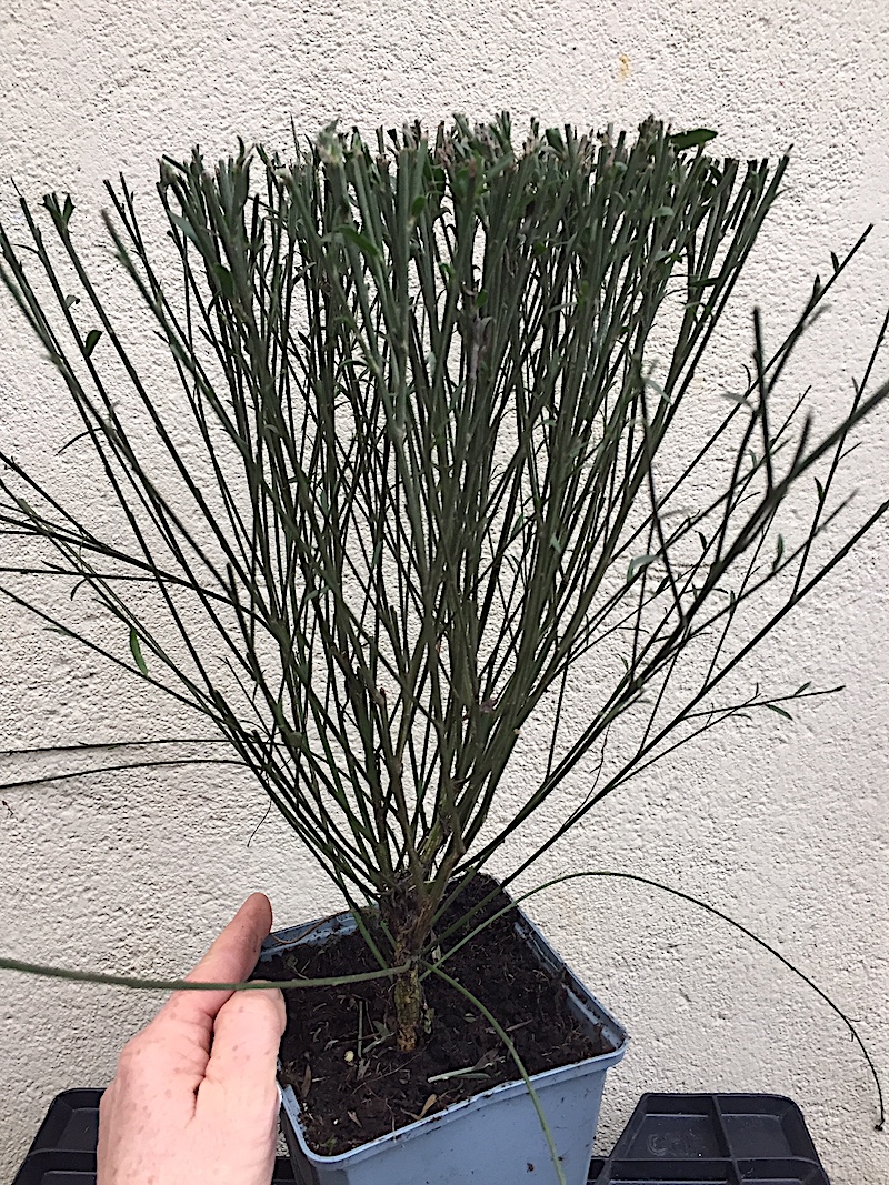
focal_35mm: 29
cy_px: 592
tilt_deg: -12.6
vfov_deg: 61.7
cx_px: 444
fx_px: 993
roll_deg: -0.6
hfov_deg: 48.2
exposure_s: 1/33
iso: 32
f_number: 2.2
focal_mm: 4.15
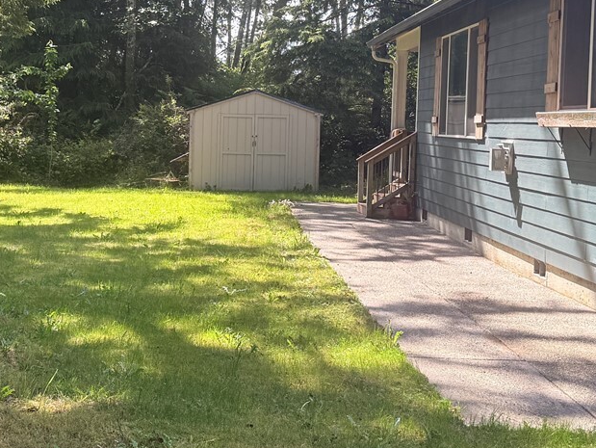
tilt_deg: -0.5
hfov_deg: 30.9
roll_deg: -2.1
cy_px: 127
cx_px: 183
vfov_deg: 23.5
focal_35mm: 62
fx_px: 1068
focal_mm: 6.76
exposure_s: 1/765
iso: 100
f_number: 1.78
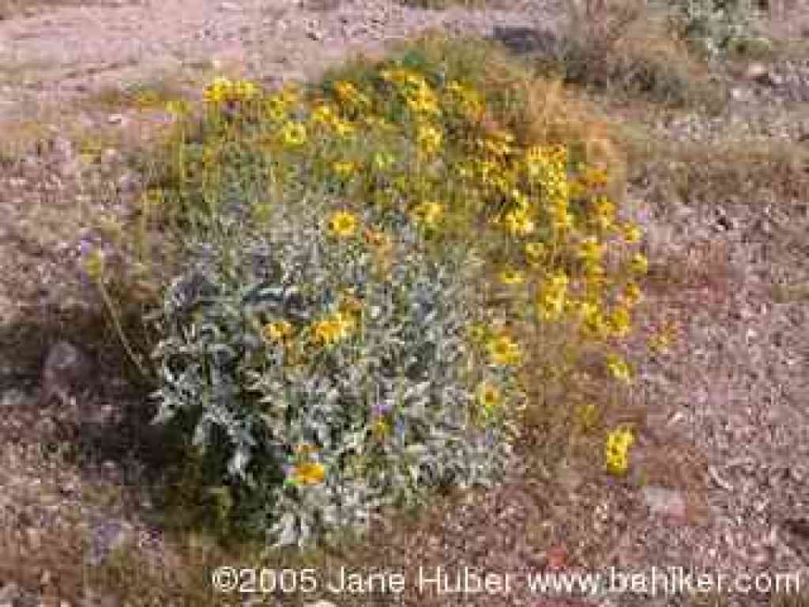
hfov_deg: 51.4
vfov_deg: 39.7
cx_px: 404
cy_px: 304
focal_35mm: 36
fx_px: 841
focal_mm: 9.5
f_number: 6.4
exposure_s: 1/236
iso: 100
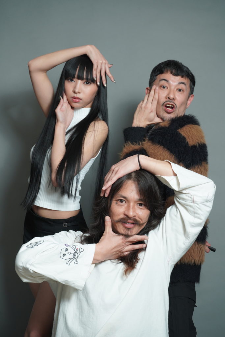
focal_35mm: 70
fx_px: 656
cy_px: 168
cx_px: 112
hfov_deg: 19.5
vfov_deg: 28.8
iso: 1000
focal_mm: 70
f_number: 9
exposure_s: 1/125
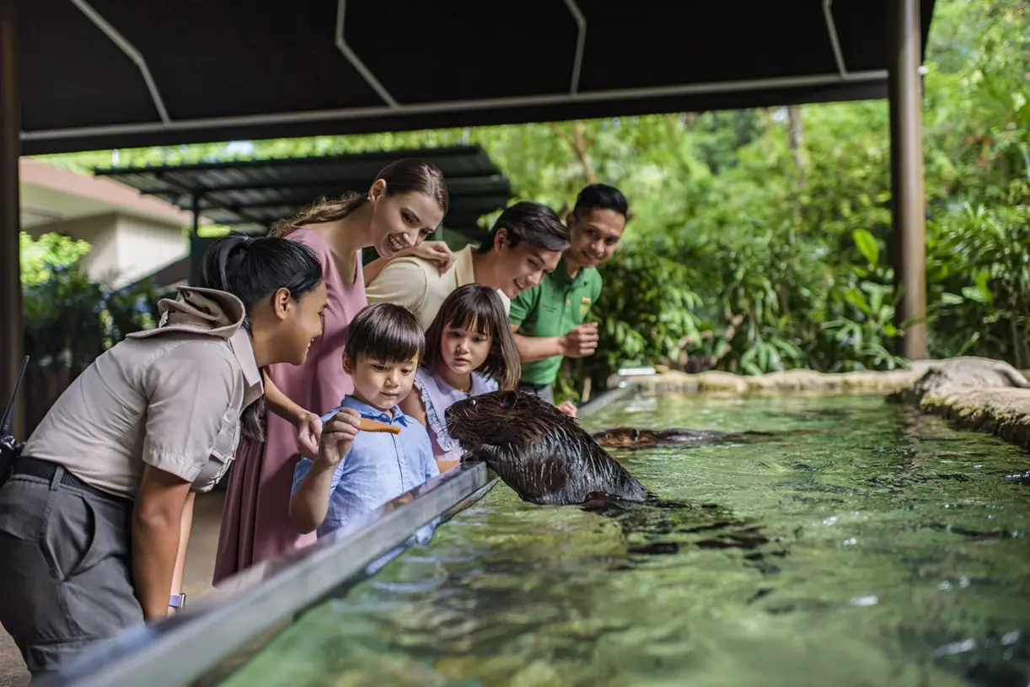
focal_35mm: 35
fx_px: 1001
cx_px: 515
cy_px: 344
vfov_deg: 37.9
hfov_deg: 54.4
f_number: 2
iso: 100
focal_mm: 35
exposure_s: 1/500
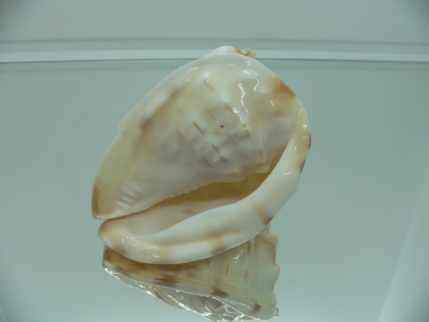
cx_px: 214
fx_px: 434
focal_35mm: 35
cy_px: 161
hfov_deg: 52.6
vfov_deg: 40.7
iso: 80
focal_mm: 4.6
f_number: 2.8
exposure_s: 1/60
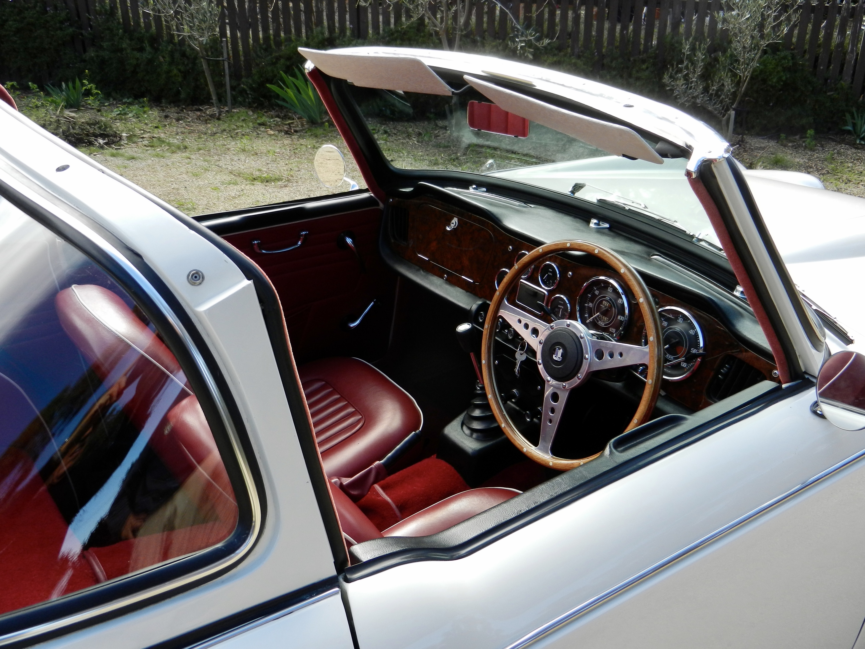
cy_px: 324
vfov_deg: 42.9
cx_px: 432
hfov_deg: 55.4
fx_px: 825
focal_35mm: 33
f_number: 3.8
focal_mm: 5.9
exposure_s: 1/320
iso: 160
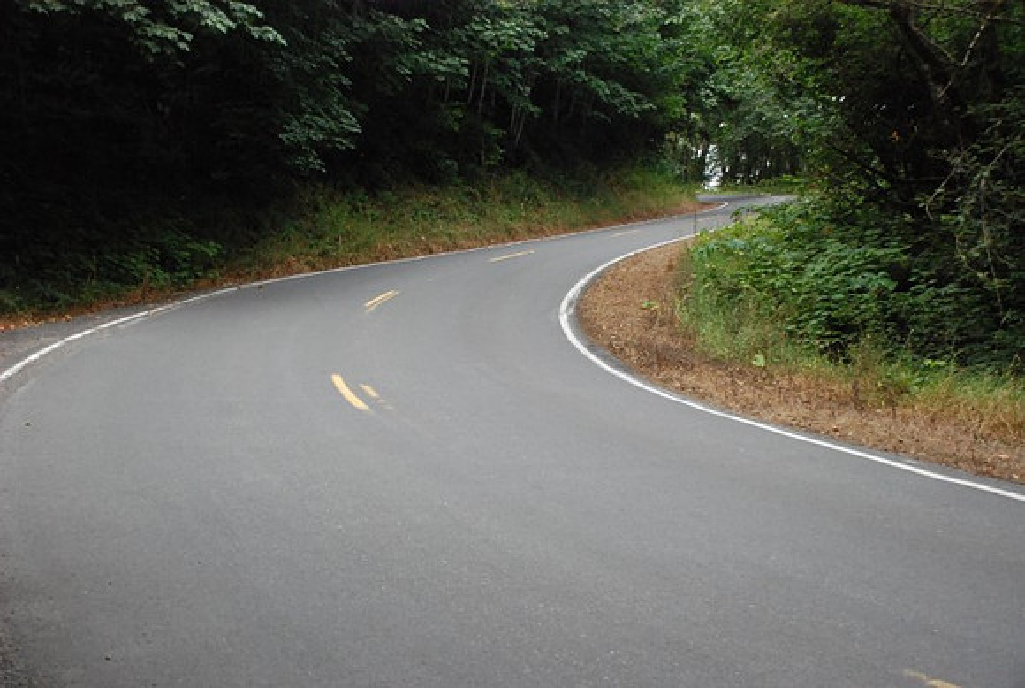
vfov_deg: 28.2
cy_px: 344
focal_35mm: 48
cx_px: 512
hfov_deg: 41.0
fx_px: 1369
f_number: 4.2
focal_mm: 32
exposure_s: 1/640
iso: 1600
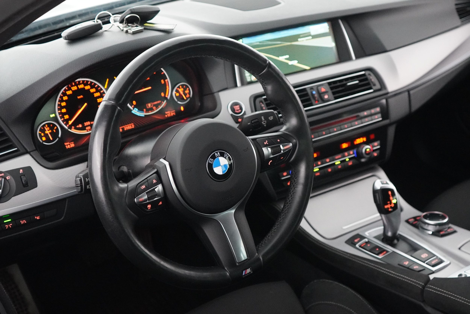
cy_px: 157
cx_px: 235
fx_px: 548
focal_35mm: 42
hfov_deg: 46.4
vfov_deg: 31.9
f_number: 3.5
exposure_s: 1/40
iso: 6400
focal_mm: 28
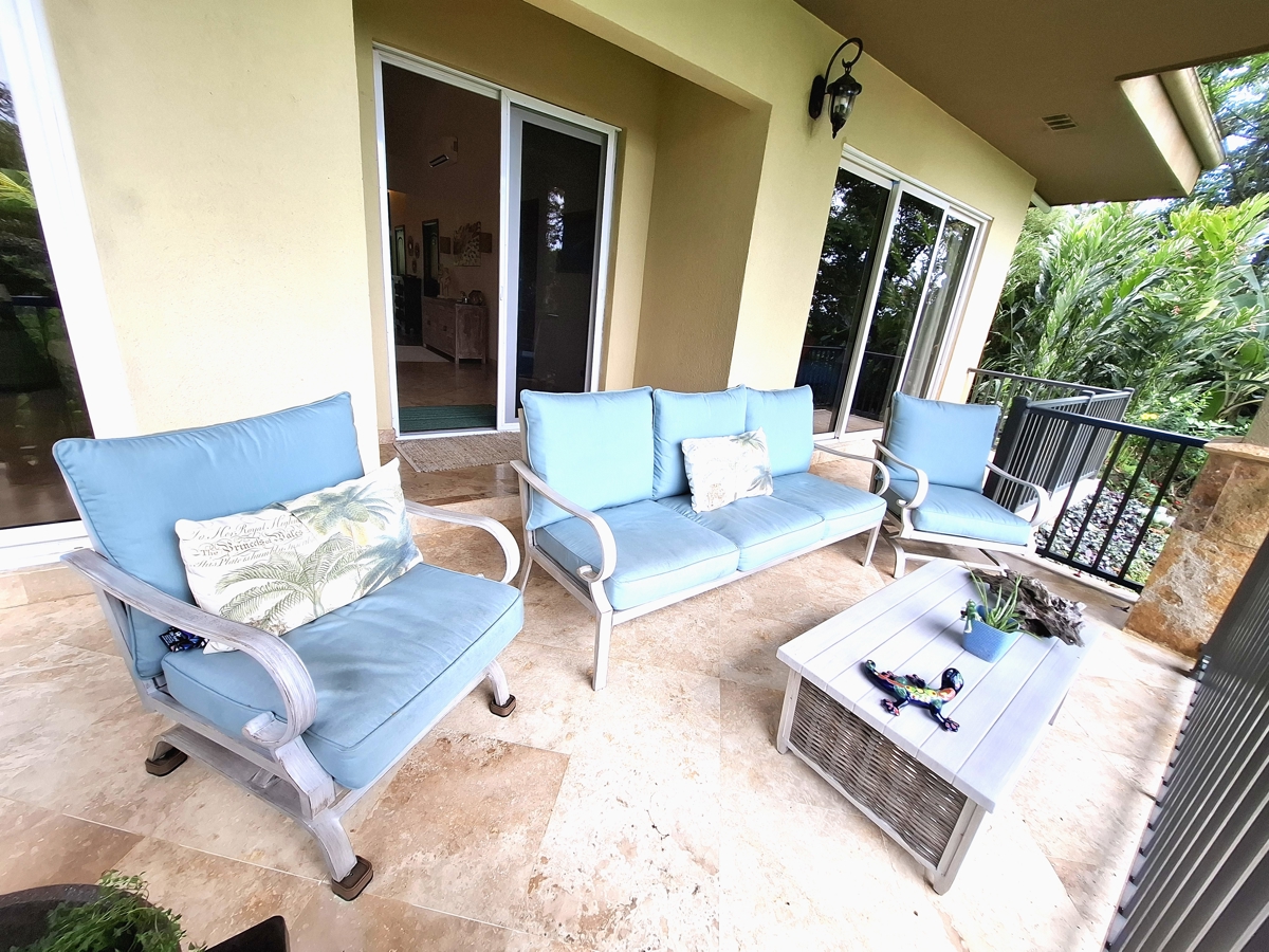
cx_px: 634
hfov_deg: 106.2
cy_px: 476
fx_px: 477
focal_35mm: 13
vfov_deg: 89.9
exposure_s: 1/105
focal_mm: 1.74
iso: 40
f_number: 2.2
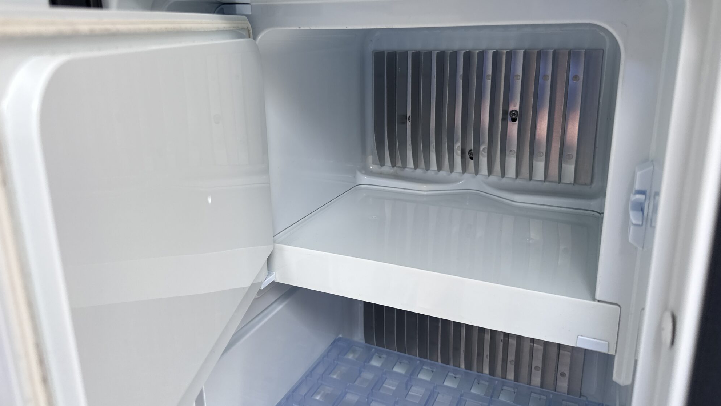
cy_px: 169
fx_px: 516
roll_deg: +1.1
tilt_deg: -16.2
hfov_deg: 69.8
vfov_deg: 42.8
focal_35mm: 27
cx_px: 354
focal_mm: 6.86
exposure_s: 1/171
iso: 100
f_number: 1.78
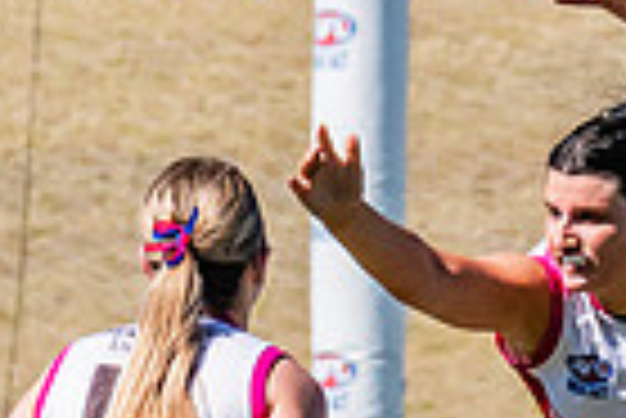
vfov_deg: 0.8
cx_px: 679
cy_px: 100
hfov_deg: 1.3
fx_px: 28373
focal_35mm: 1630
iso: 800
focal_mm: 220
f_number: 10
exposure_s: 1/1600
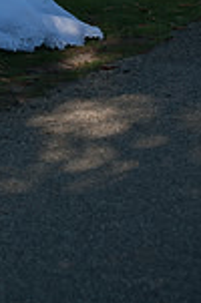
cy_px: -104
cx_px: -91
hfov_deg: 5.6
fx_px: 2053
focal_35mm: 244
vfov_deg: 8.3
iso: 200
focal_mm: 82
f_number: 5
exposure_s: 1/500
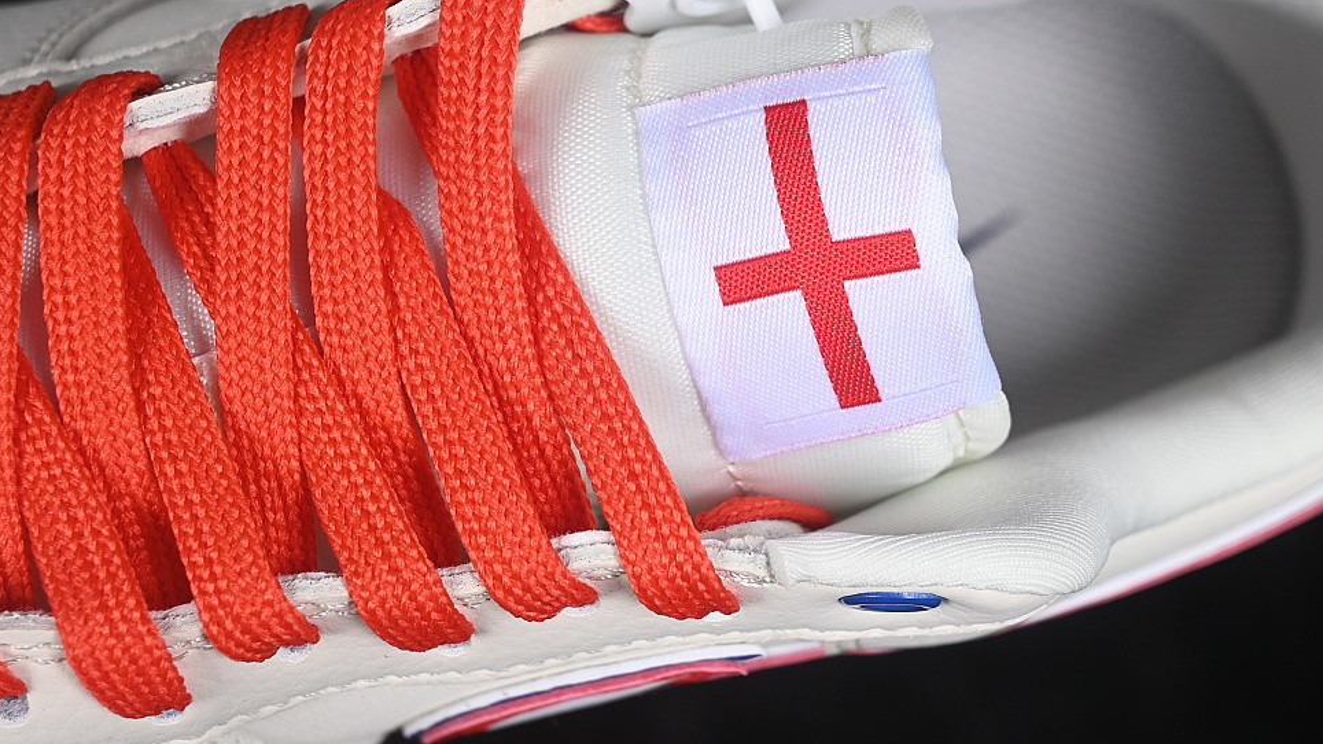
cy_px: 294
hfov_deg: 24.2
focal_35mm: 88
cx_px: 652
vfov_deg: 13.7
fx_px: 3087
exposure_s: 1/80
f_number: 7.1
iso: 160
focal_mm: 50
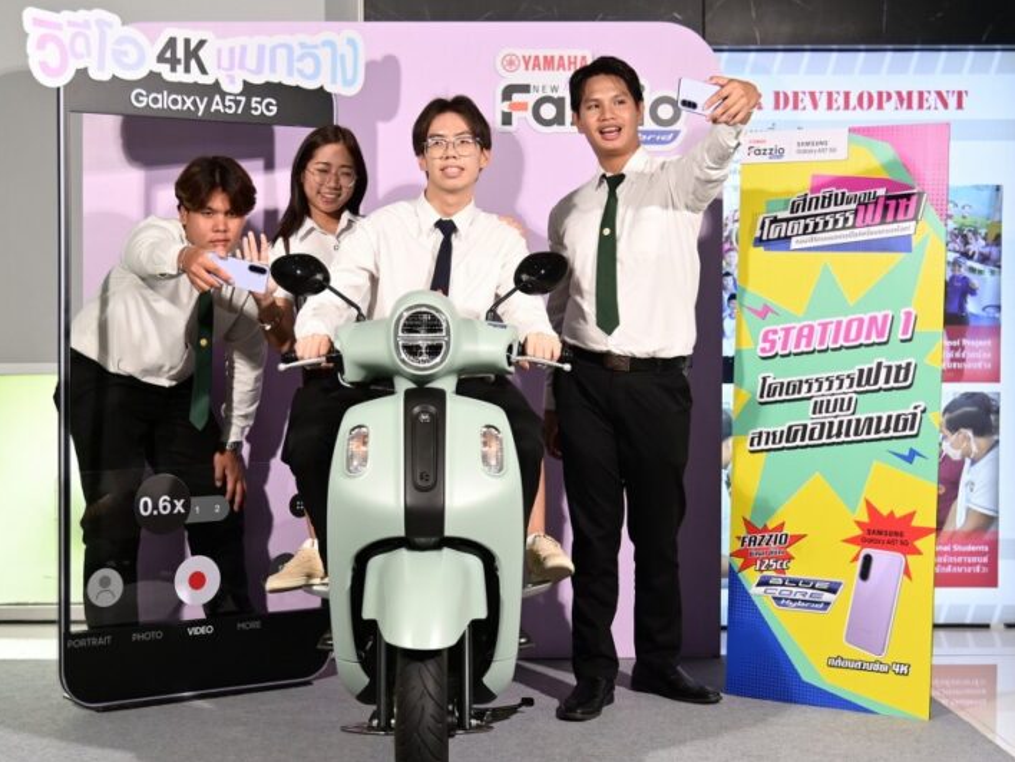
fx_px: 1466
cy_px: 381
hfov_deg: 38.2
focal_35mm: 50
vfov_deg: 29.1
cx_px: 499
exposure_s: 1/640
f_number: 4
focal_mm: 46
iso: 1250
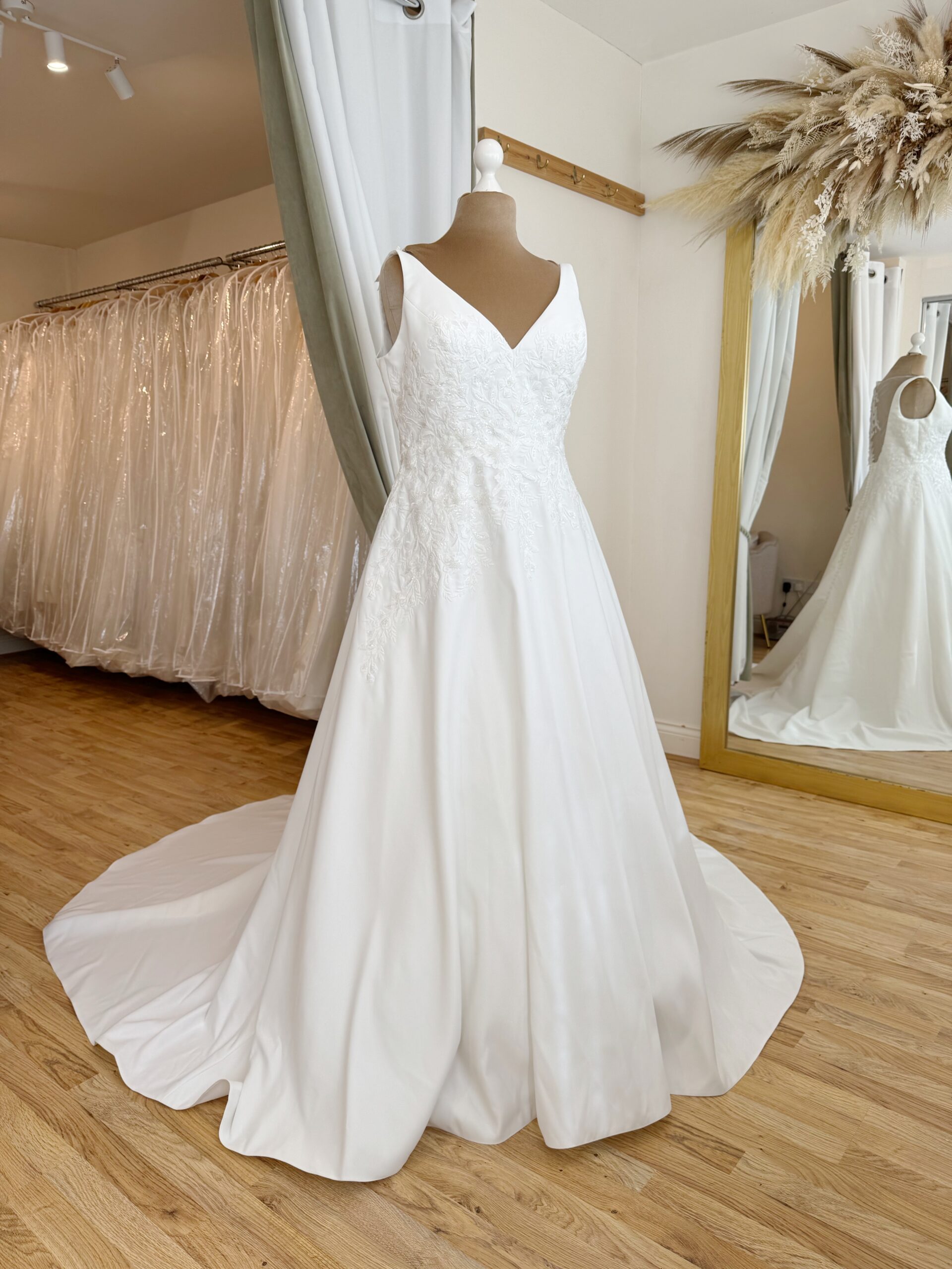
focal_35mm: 24
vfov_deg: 71.6
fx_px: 880
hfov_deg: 56.8
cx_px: 476
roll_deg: +0.8
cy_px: 634
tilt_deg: -10.8
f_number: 1.78
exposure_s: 1/262
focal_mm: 6.76
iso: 64
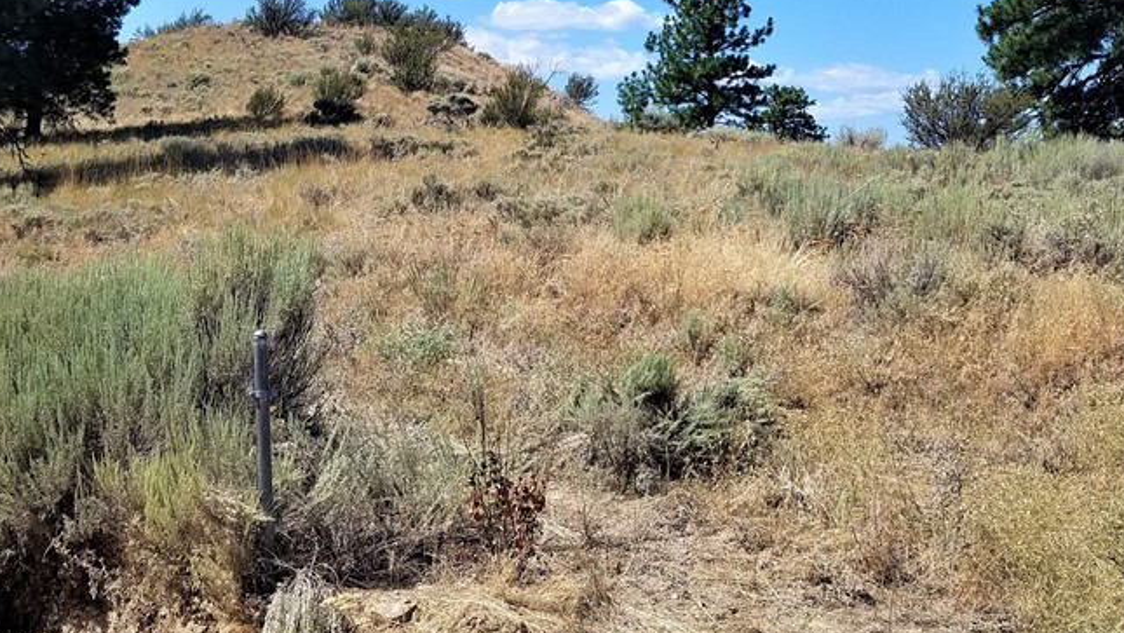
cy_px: 85
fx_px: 1341
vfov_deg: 25.8
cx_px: 530
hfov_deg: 45.4
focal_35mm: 45
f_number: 1.7
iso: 50
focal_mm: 4.2
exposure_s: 1/3184
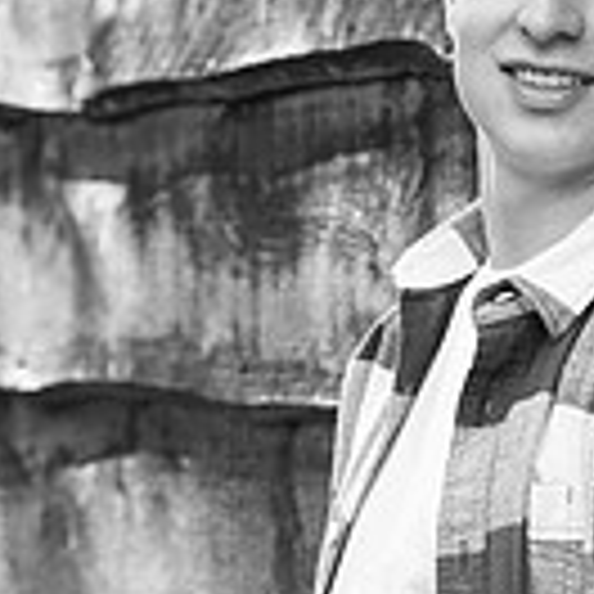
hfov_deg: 4.5
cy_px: 448
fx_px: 7610
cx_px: 594
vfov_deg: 4.5
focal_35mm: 392
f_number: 4
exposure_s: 1/200
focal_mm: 105
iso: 400
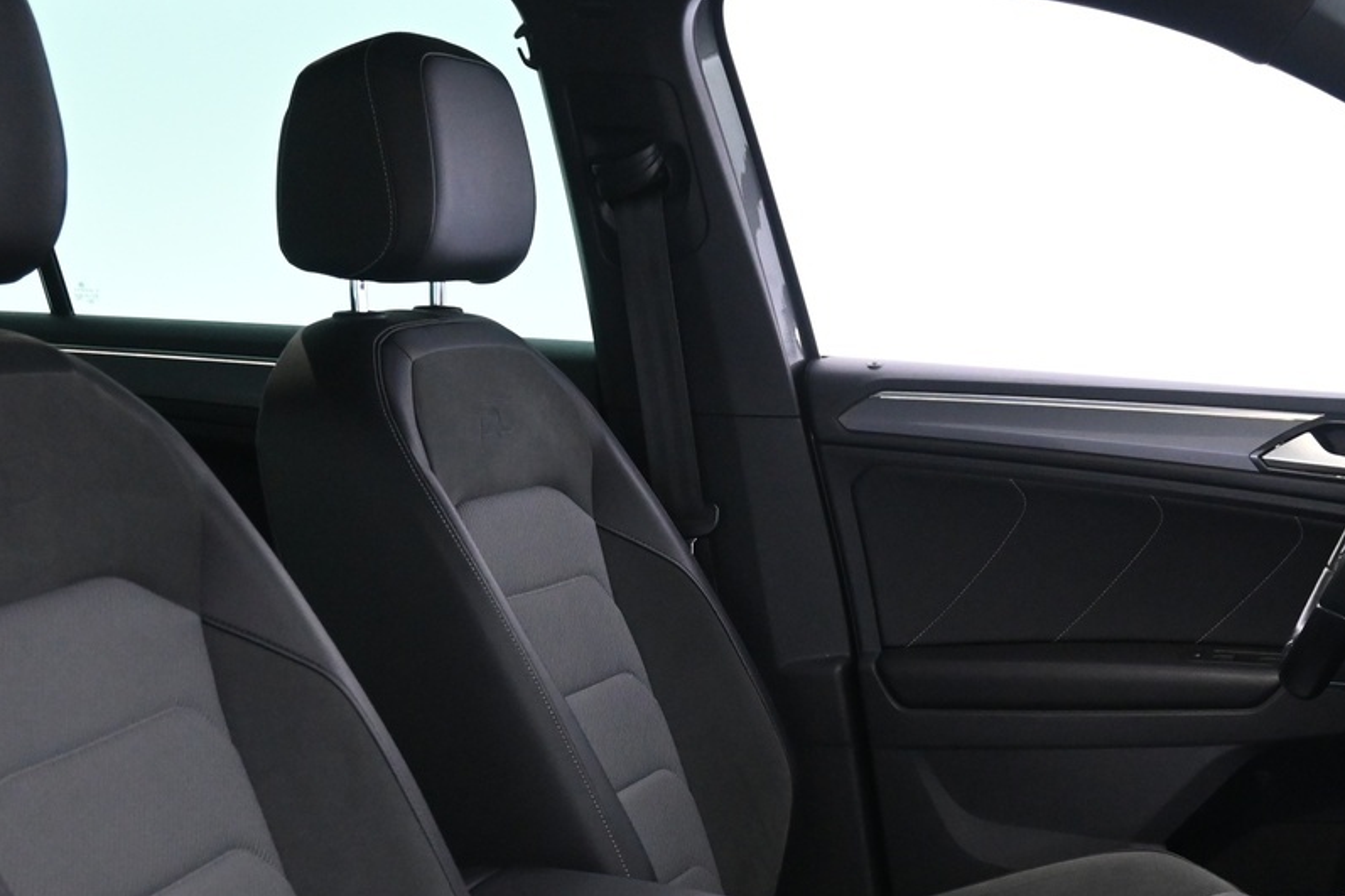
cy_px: 715
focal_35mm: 64
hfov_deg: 31.3
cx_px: 847
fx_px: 2391
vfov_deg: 21.0
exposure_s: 1/30
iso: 2200
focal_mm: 21
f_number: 4
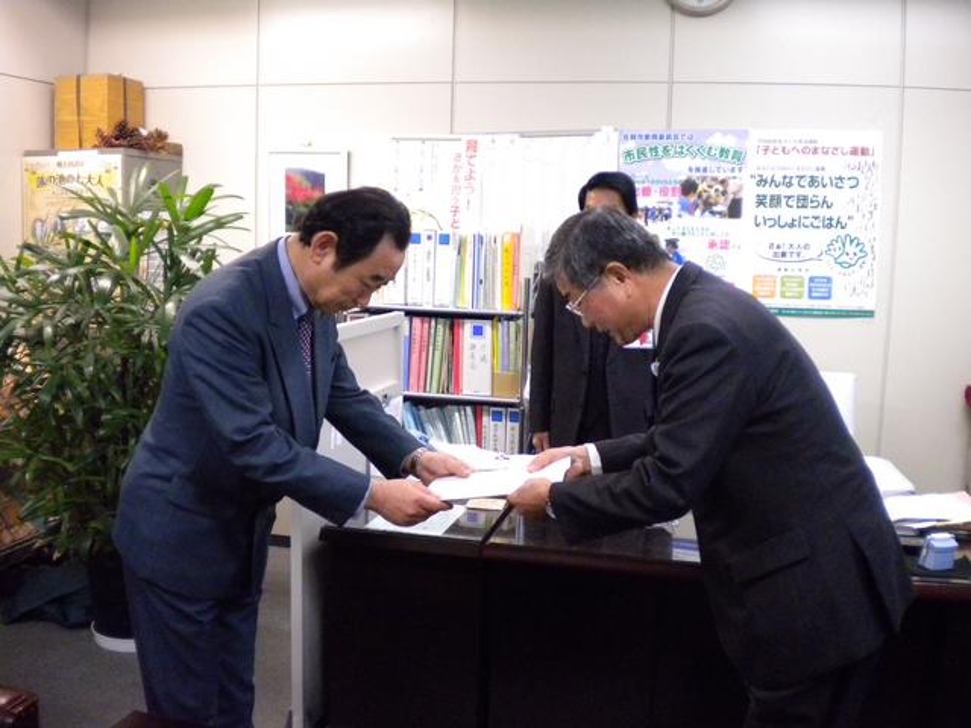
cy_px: 364
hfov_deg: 52.6
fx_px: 982
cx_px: 486
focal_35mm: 35
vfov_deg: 40.7
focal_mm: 6.3
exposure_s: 1/66.1
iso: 682
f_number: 3.1
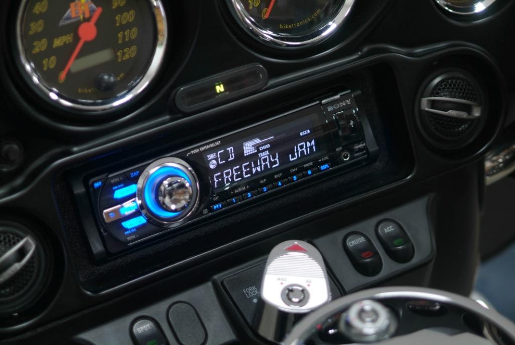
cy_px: 172
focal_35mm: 105
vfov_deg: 13.1
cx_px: 258
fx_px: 1504
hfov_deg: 19.4
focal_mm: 70
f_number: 2.8
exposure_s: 1/10
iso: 100
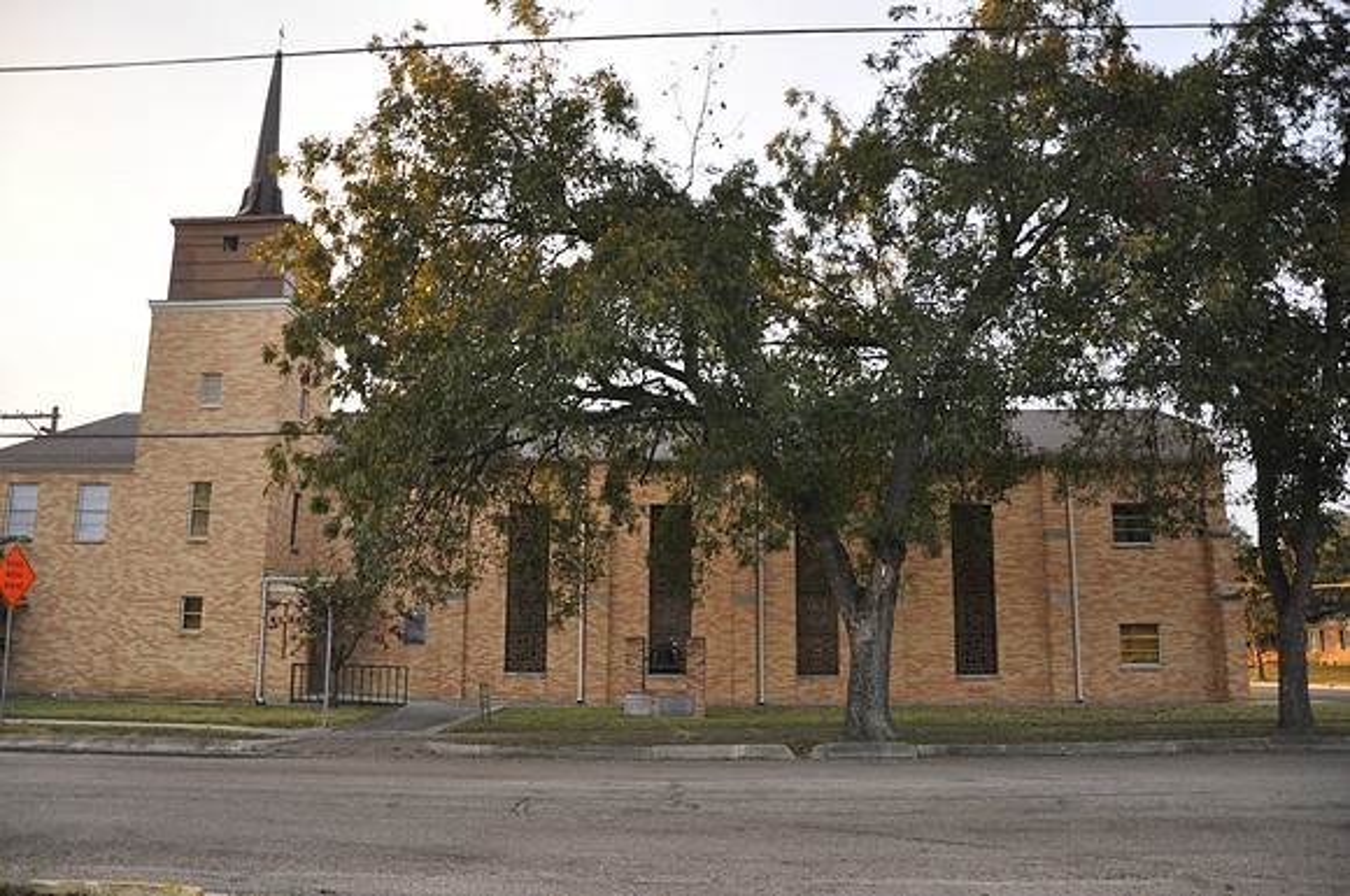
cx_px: 675
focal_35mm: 27
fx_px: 1011
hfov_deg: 67.5
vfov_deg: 47.8
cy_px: 448
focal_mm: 18
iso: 800
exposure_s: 1/125
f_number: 3.5
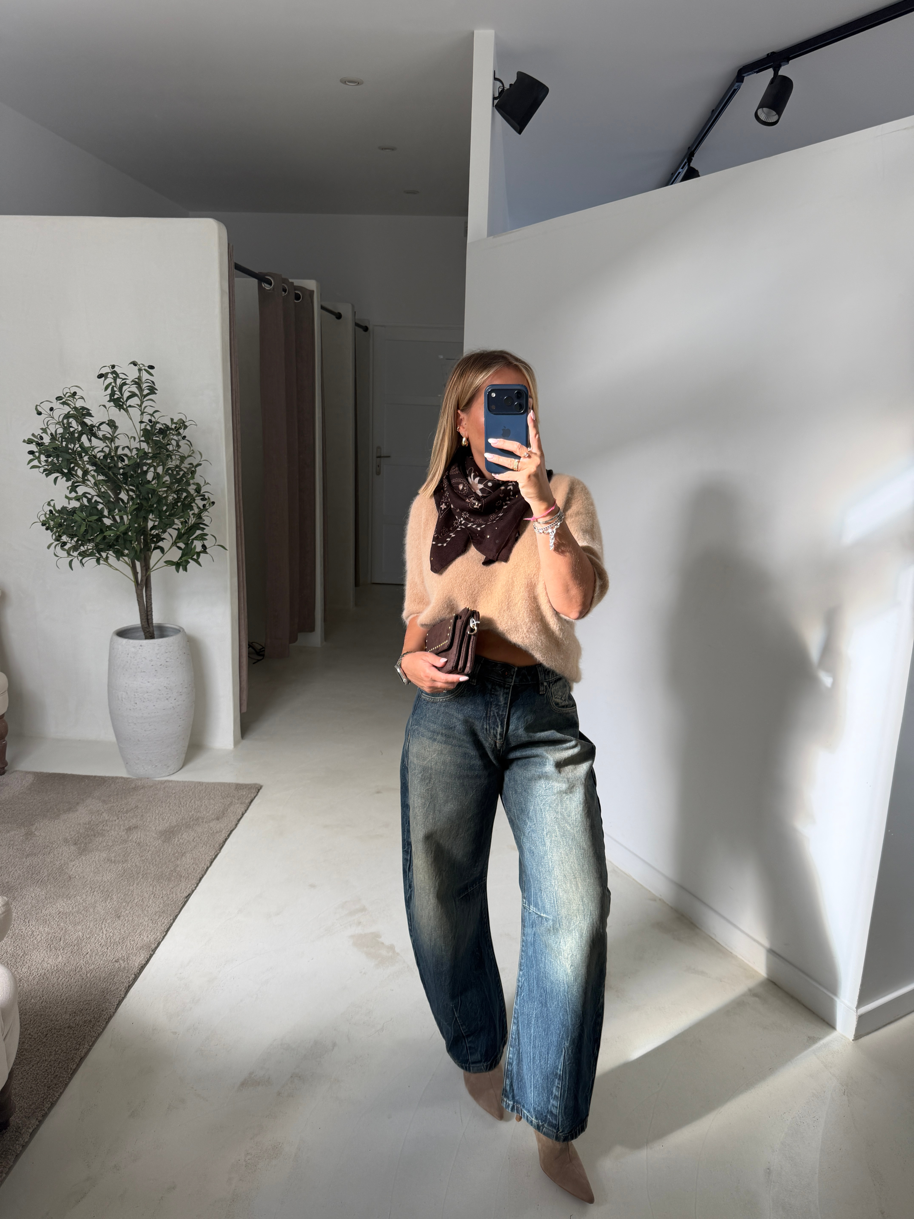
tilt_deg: -13.4
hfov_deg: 56.8
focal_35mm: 24
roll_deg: -2.4
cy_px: 610
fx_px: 845
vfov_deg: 71.6
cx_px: 457
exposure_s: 1/121
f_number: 1.78
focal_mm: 6.76
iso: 64
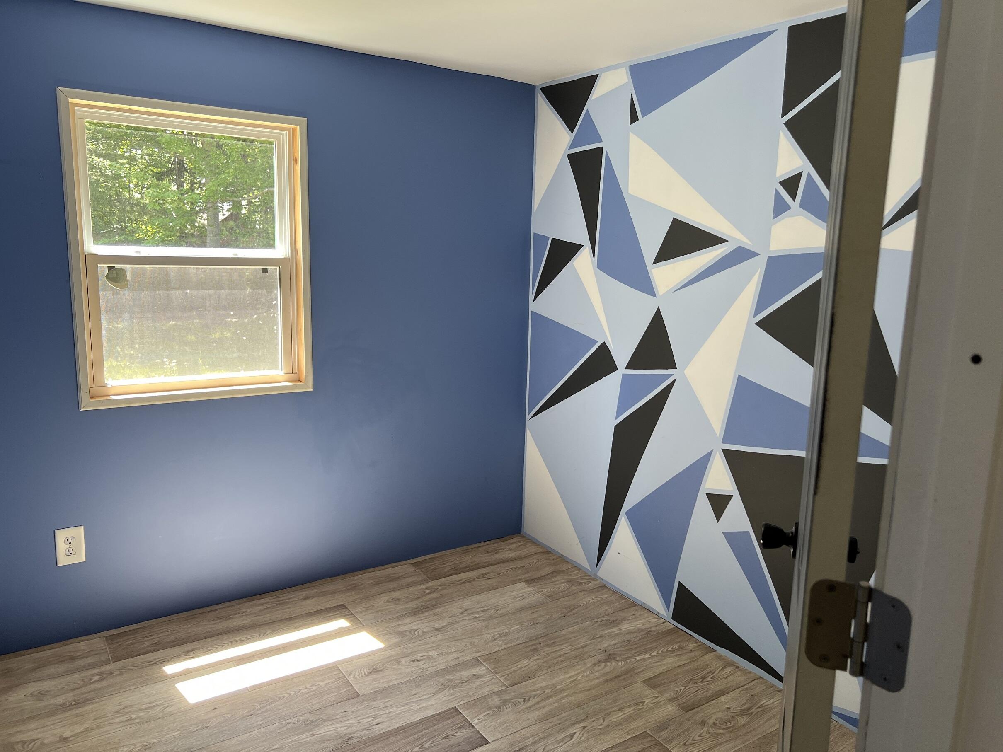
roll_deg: -1.9
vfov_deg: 53.1
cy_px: 376
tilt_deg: -10.7
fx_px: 753
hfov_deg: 67.3
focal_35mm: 26
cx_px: 502
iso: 100
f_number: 1.5
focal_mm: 5.7
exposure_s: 1/121
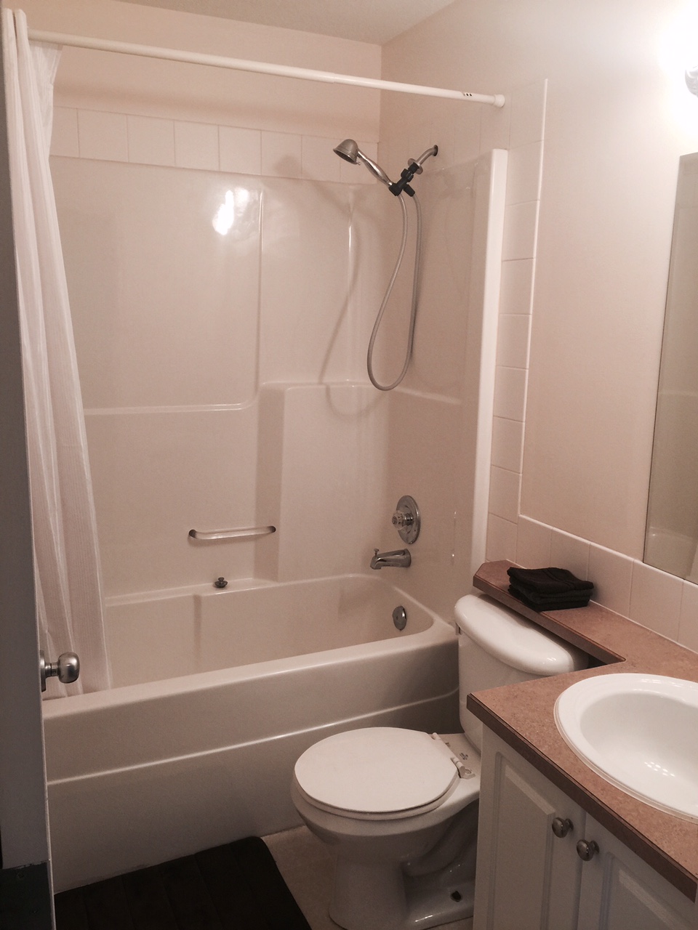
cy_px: 465
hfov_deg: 48.2
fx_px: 780
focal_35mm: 29
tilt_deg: -11.4
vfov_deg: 61.7
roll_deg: -0.5
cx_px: 349
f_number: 2.2
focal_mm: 4.15
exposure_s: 1/40
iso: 40
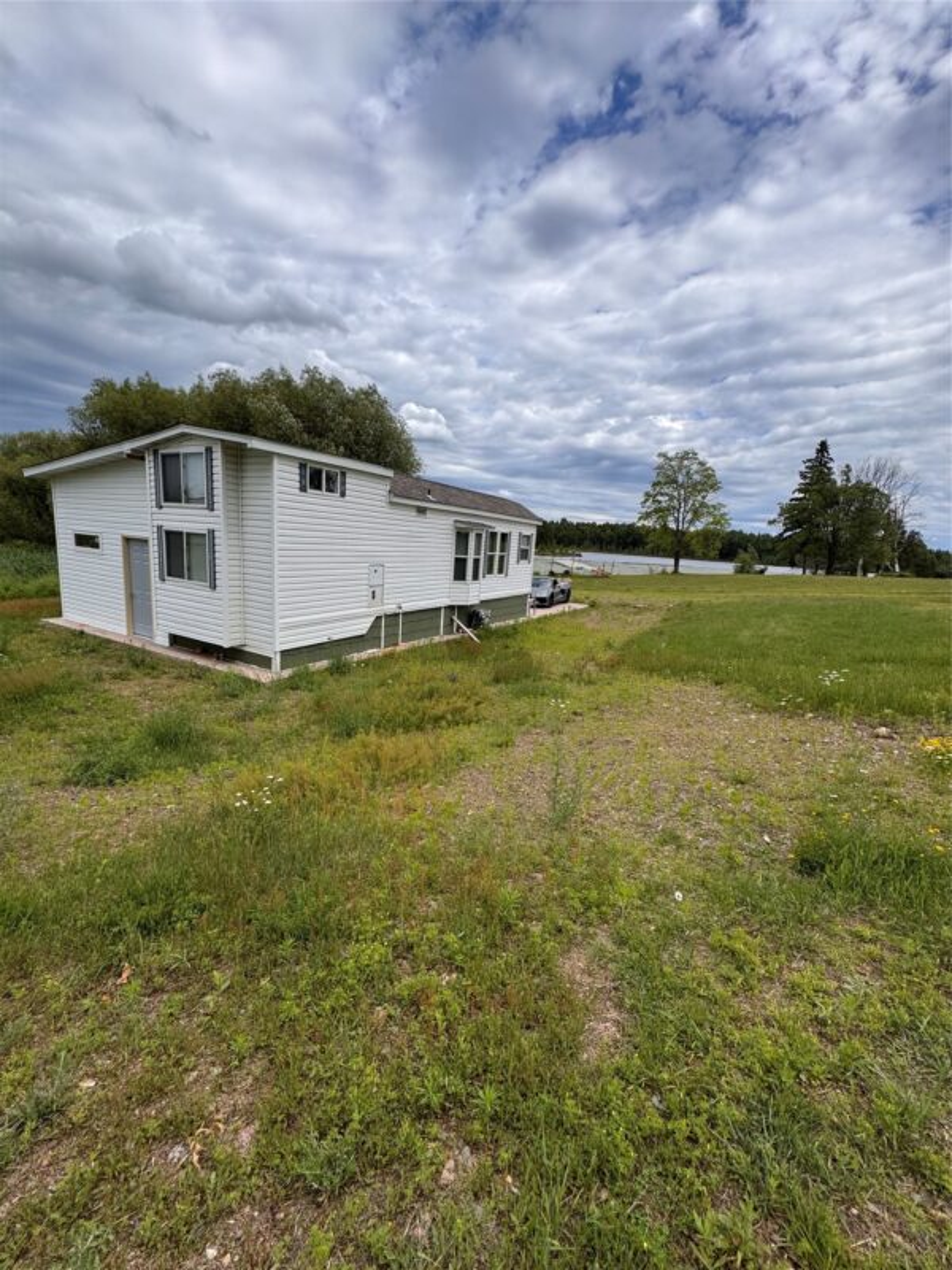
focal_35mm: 14
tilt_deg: -10.0
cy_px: 635
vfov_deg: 102.1
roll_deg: -4.5
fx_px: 513
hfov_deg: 85.7
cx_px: 476
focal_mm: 2.22
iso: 50
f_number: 2.2
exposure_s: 1/2415
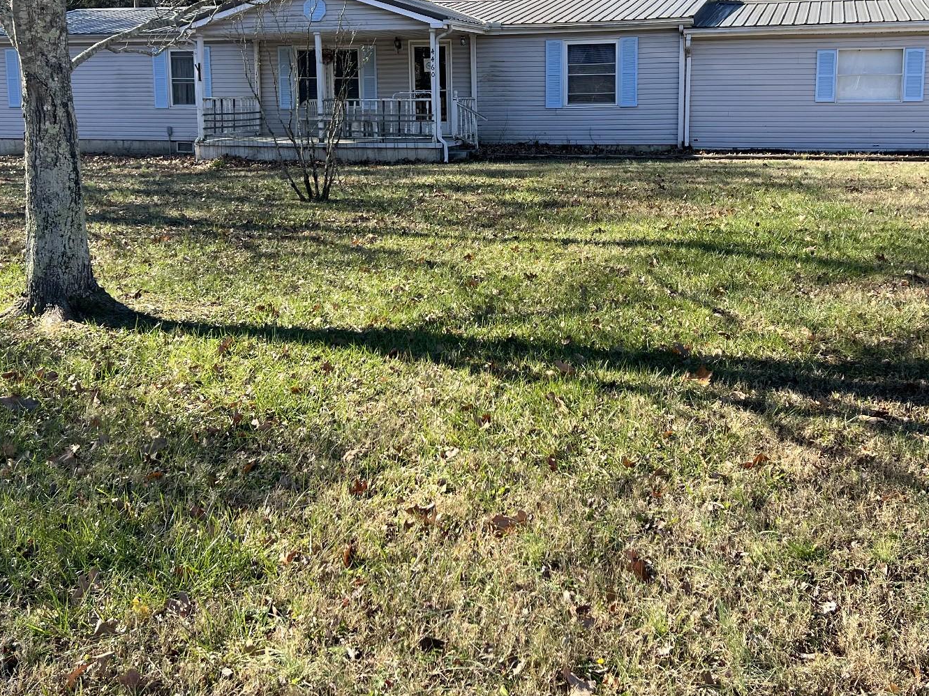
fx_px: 1073
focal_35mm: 40
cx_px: 493
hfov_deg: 46.8
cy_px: 241
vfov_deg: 35.7
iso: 50
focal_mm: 5.7
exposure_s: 1/1238
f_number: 1.5
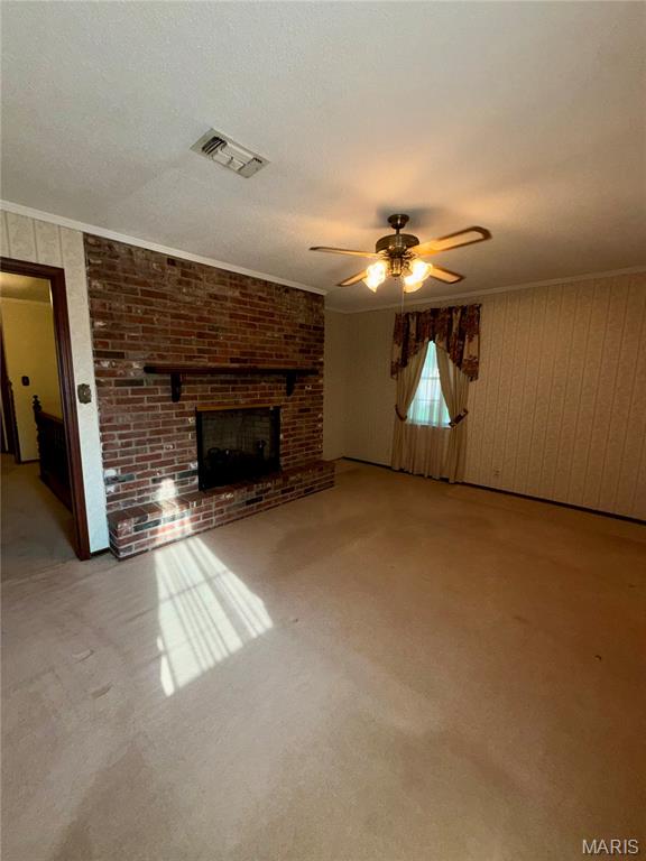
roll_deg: -1.1
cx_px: 323
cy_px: 430
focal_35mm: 14
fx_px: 348
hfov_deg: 85.7
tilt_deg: -7.9
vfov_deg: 102.1
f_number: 2.2
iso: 40
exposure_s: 1/60
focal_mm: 2.22
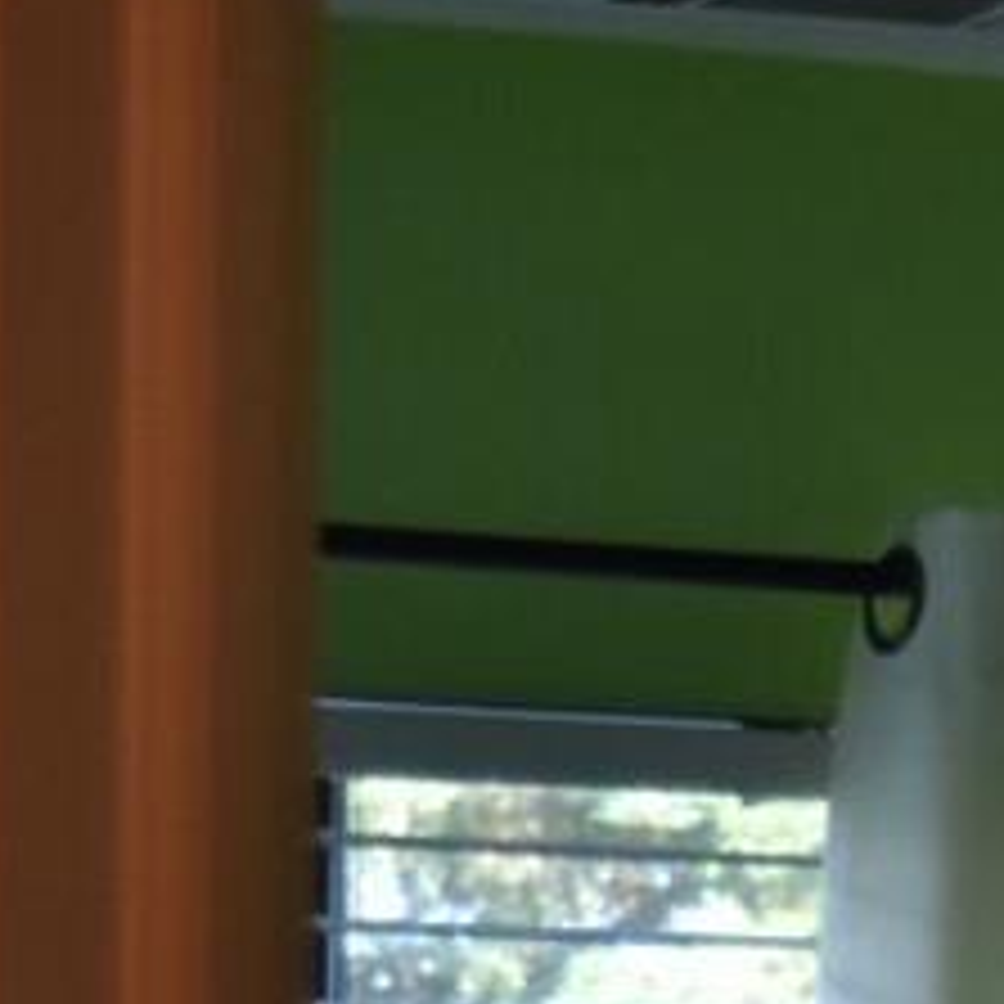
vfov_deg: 6.2
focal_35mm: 275
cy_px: 1900
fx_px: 9024
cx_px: 2679
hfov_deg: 6.0
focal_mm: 32
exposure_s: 1/60
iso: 800
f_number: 4.5
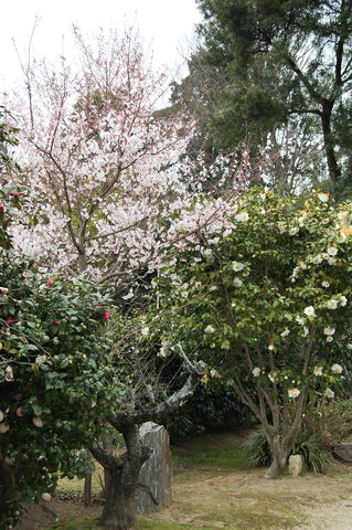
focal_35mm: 51
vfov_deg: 38.9
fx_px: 750
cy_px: 265
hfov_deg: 26.4
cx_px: 176
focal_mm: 34
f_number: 6.3
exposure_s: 1/160
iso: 200
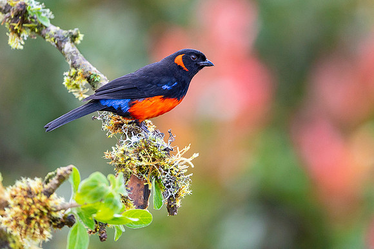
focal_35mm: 643
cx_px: 202
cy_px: 89
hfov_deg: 3.2
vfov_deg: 2.1
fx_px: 6679
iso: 2000
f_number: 4
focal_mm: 500
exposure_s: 1/1250
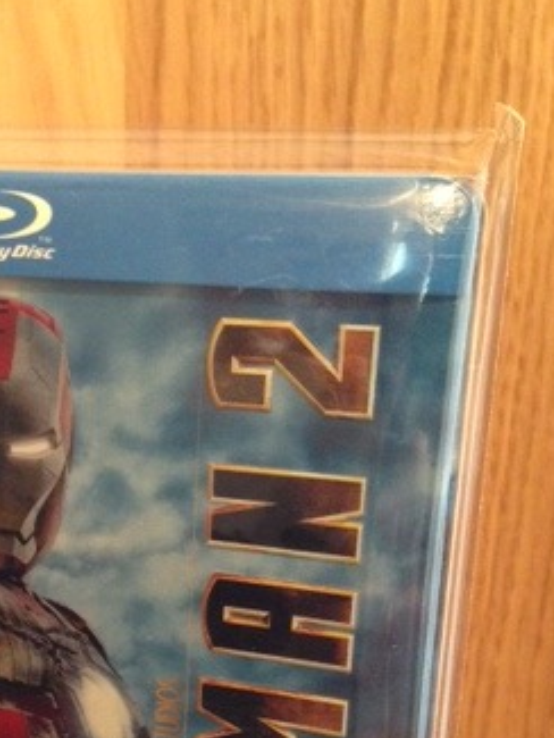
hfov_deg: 22.1
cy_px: 572
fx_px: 1386
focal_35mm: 65
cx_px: 70
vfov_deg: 29.2
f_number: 2.4
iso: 400
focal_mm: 4.1
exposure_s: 1/20
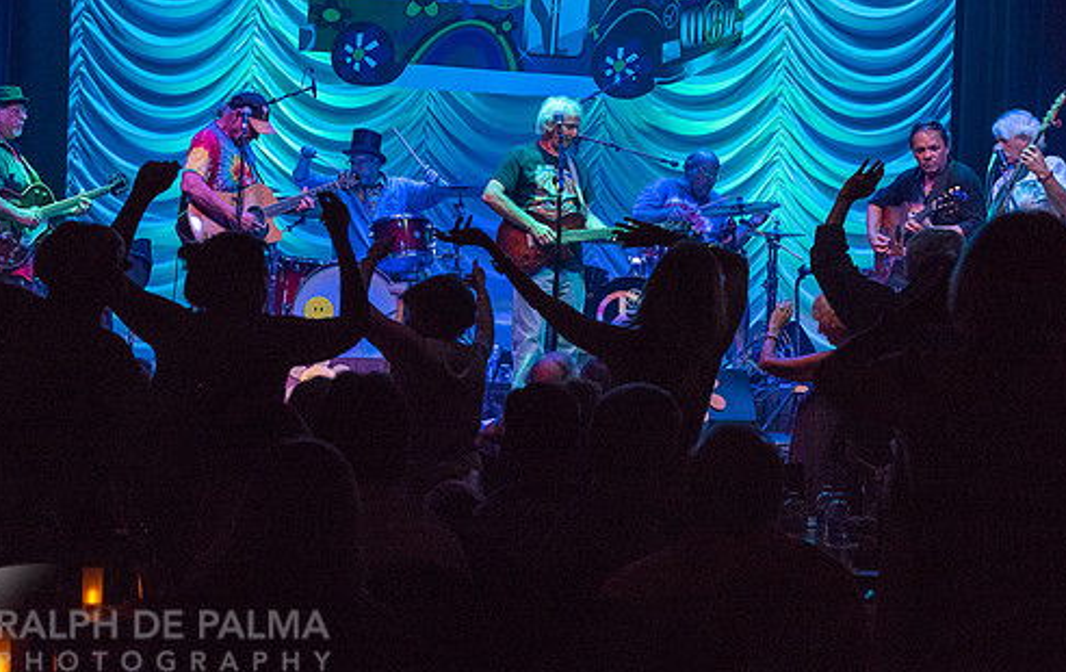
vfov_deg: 14.6
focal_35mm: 90
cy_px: 359
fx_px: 2621
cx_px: 431
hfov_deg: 23.0
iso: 2500
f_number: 5.6
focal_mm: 70
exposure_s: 1/160
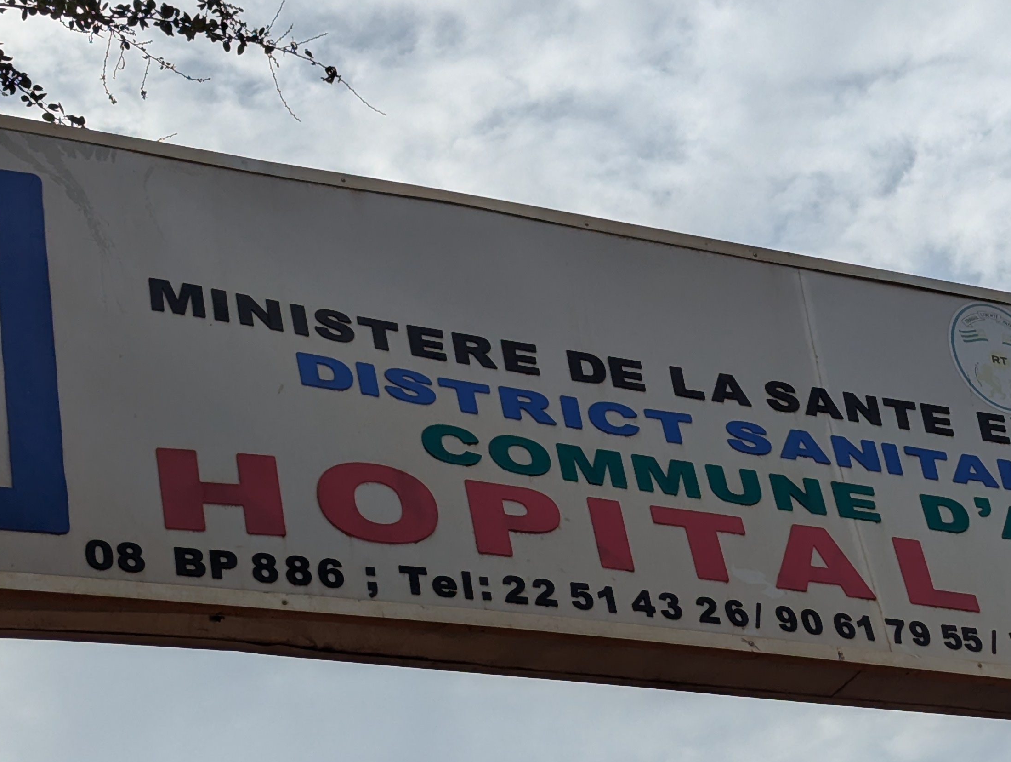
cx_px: 872
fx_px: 2603
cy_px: 577
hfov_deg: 21.6
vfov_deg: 16.6
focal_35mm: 89
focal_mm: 6.81
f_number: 1.85
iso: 46
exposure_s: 1/3448
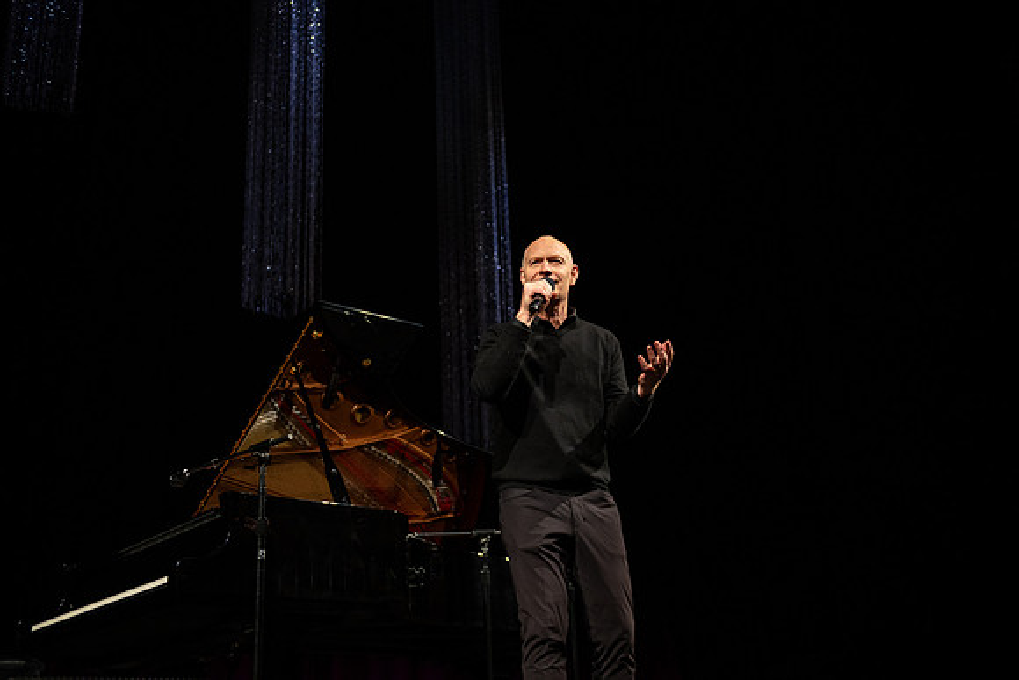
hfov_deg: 46.4
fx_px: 1189
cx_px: 510
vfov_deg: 31.9
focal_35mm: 42
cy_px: 340
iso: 1000
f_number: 2.8
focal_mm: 42
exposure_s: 1/400
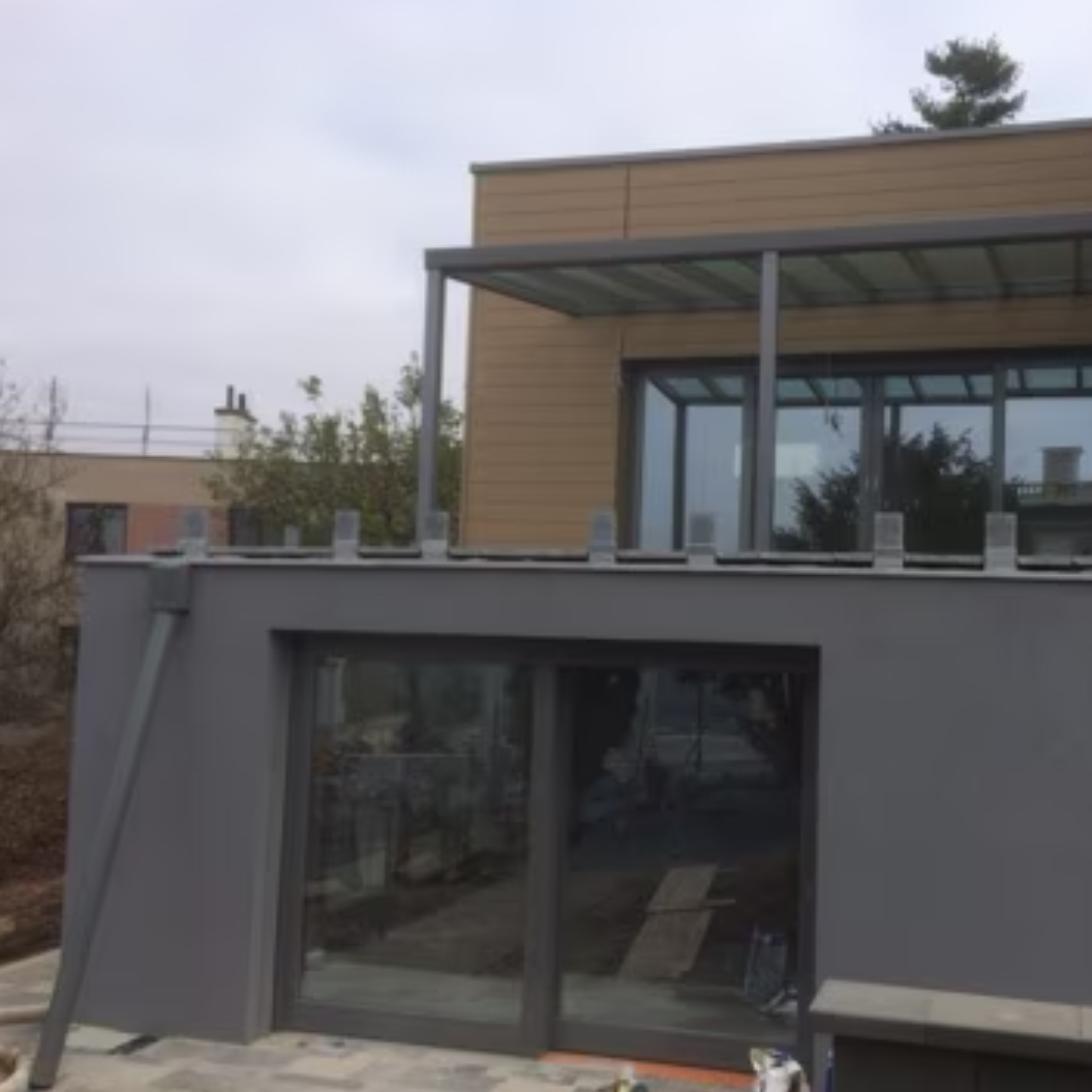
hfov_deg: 46.4
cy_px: 537
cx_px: 735
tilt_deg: +0.5
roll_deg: -1.6
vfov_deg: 47.2
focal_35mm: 35
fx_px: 1249
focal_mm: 4.15
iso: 32
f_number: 2.2
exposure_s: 1/1208
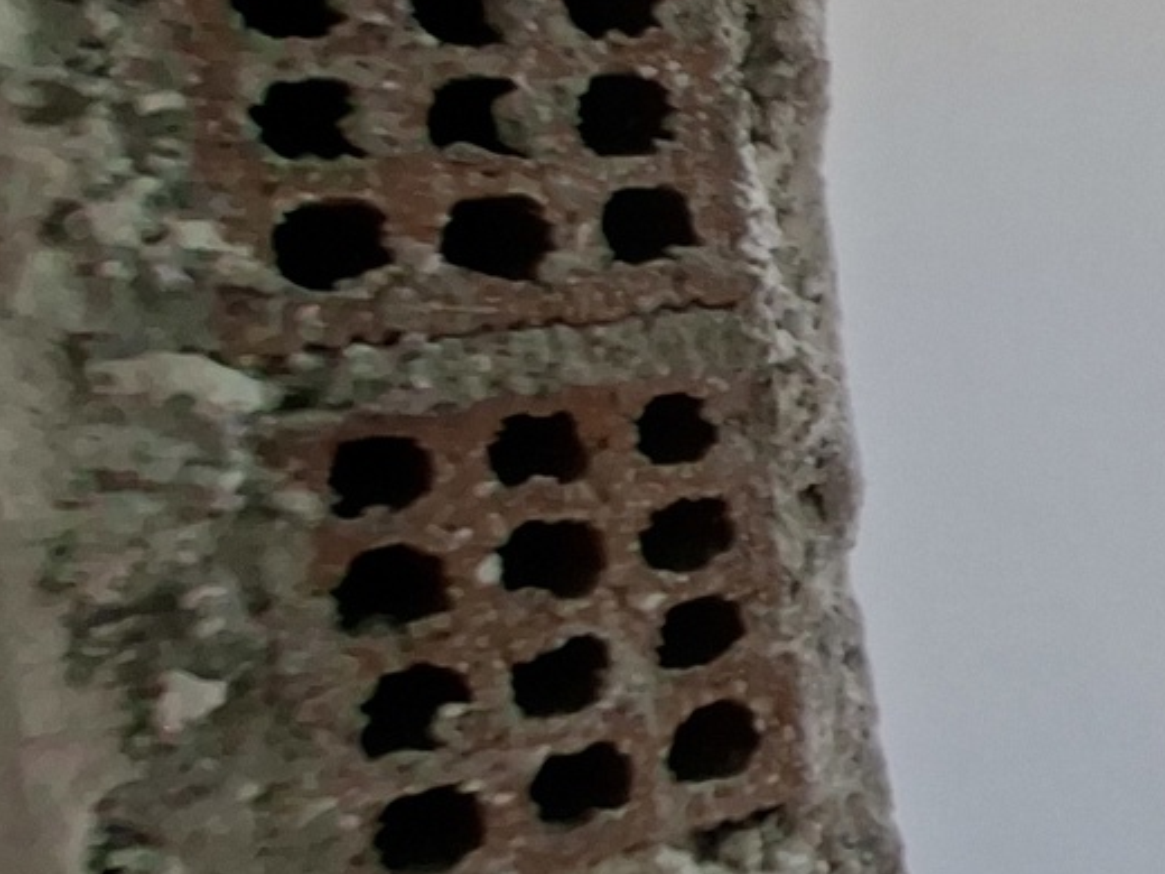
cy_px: 287
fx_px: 1615
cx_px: 2131
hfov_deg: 22.0
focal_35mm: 48
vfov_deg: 30.0
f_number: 2.2
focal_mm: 1.74
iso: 40
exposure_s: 1/120
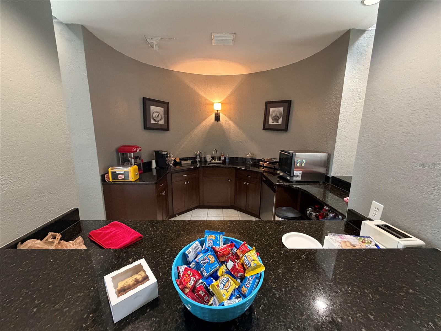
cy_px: 166
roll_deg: -0.2
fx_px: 178
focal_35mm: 14
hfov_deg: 102.1
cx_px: 220
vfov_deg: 85.7
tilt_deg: -11.4
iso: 640
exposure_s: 1/60
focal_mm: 2.22
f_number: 2.2
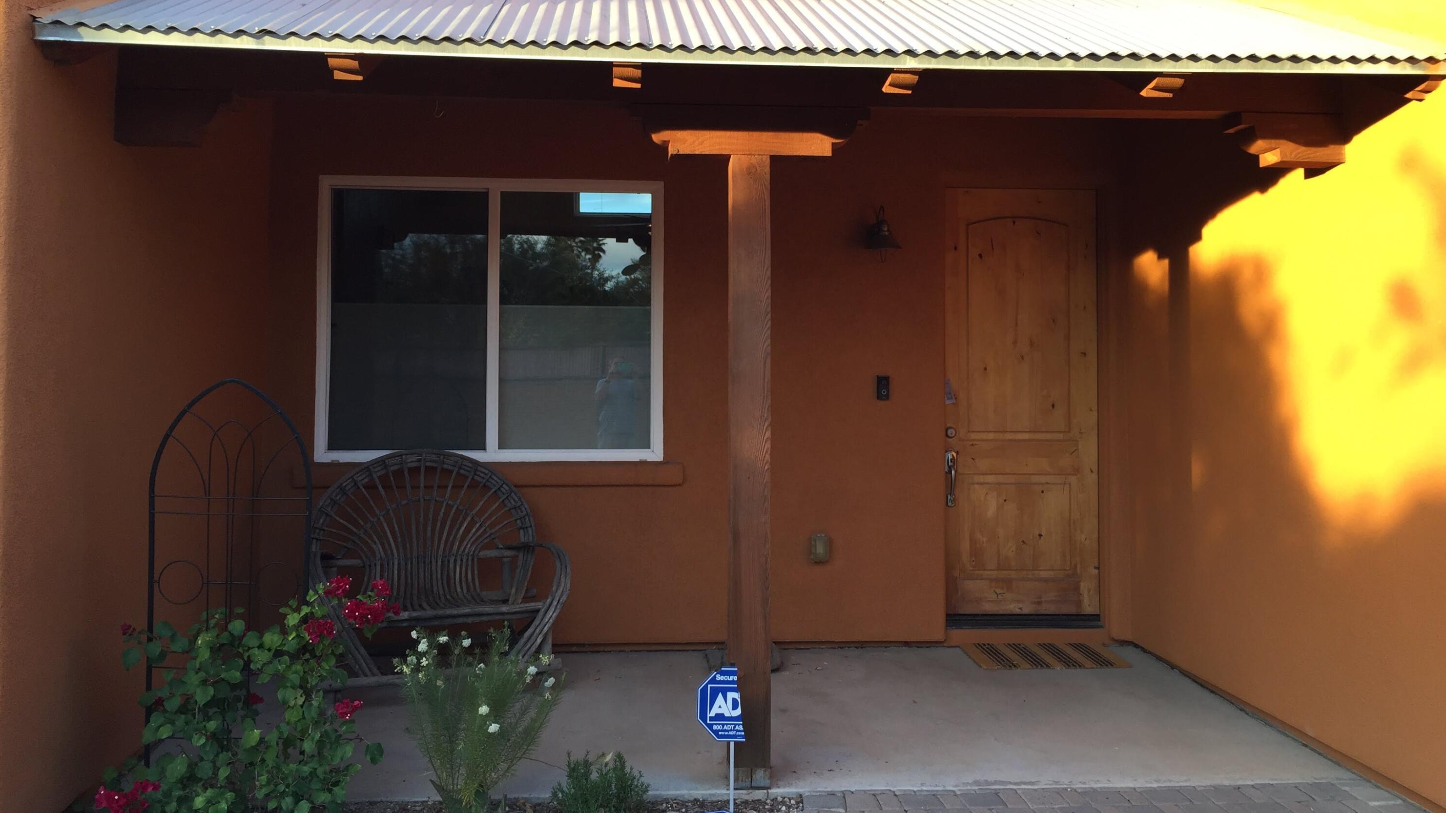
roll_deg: -1.7
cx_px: 731
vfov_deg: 36.6
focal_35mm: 32
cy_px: 344
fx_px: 1227
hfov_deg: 61.0
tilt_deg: +0.7
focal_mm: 4.15
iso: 32
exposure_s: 1/120
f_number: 2.2
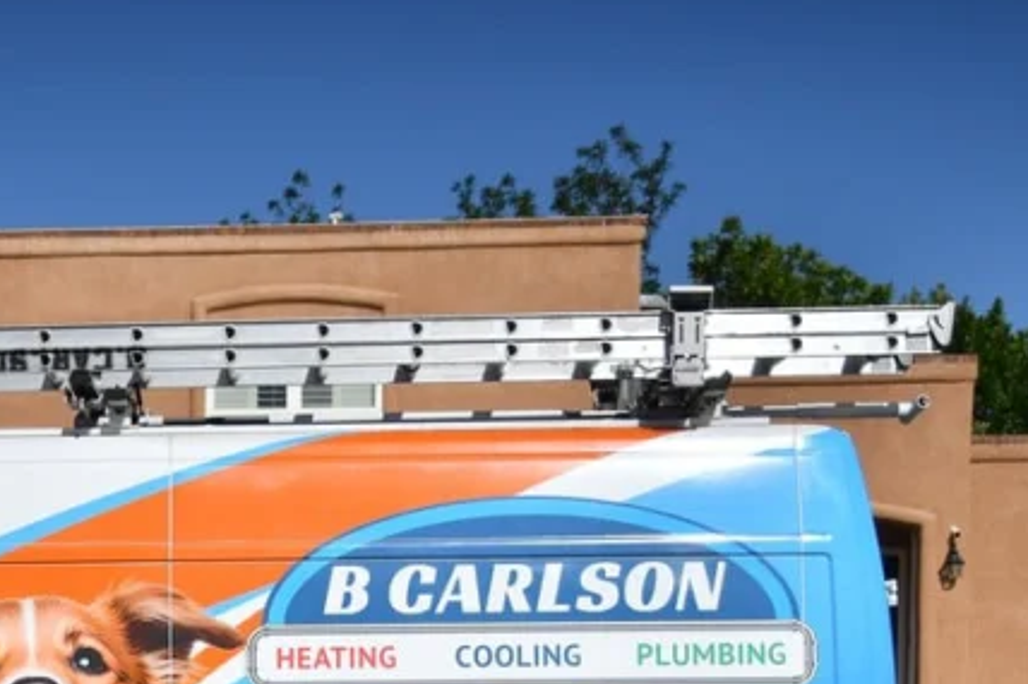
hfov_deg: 25.0
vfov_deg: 16.7
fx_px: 2255
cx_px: 130
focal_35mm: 79
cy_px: 767
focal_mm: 22
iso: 100
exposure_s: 1/8000
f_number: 2.8
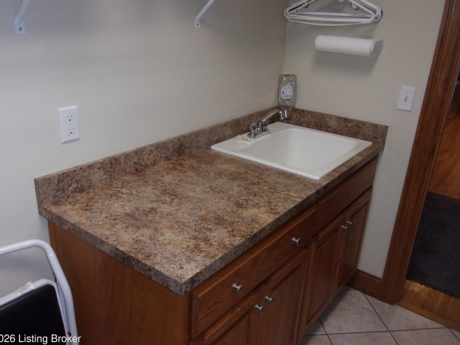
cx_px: 230
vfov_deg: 46.8
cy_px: 171
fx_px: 399
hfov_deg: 60.0
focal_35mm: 30
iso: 200
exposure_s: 1/34
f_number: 3.9
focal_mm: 5.1
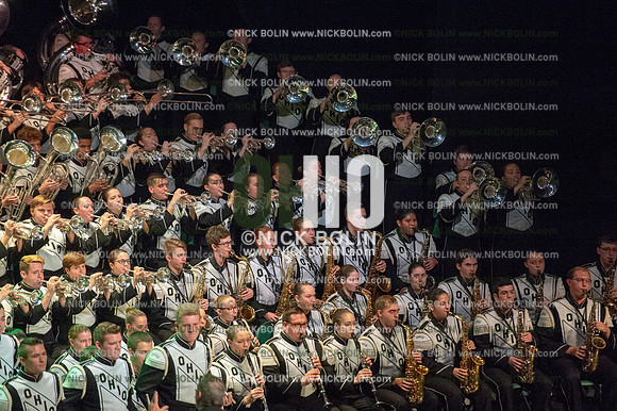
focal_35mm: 200
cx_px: 308
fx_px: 3426
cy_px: 206
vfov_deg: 6.9
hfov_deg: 10.3
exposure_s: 1/2000
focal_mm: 200
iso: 8000
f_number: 2.8
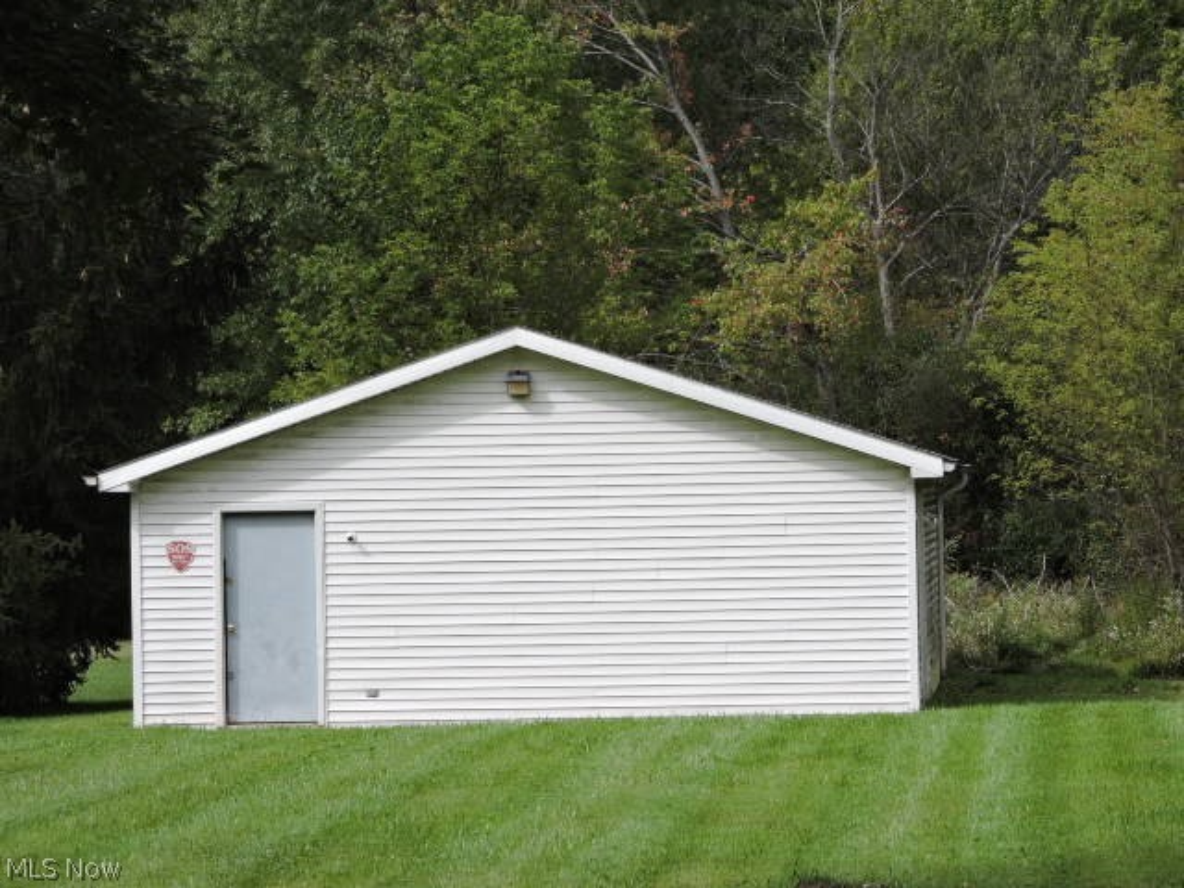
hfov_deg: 11.6
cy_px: 444
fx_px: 5815
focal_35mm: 170
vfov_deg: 8.7
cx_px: 592
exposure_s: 1/320
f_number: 4.5
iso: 100
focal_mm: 30.3
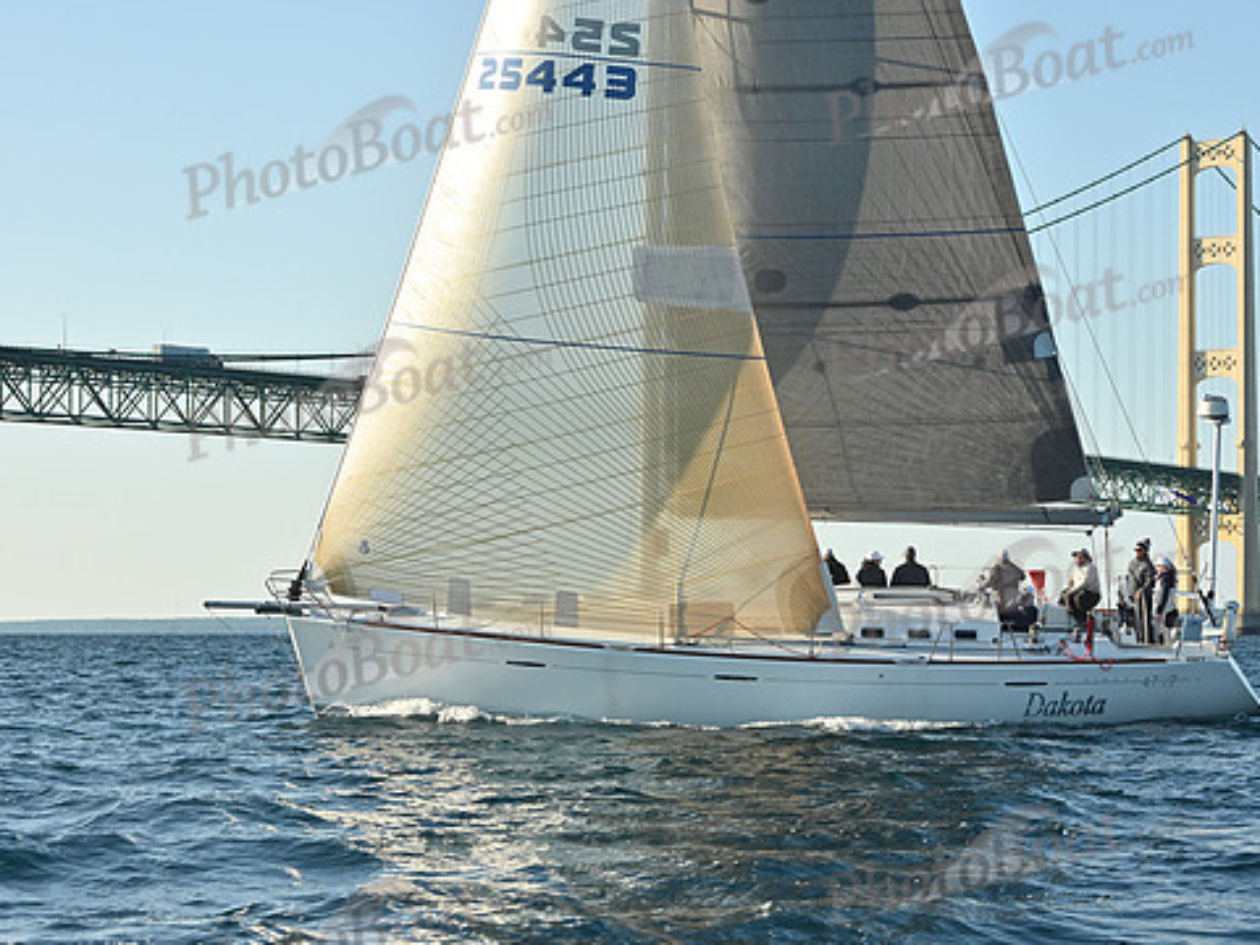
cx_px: 690
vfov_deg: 14.8
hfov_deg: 19.6
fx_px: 3640
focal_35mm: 100
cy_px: 492
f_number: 13
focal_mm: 86
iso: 800
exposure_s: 1/1000
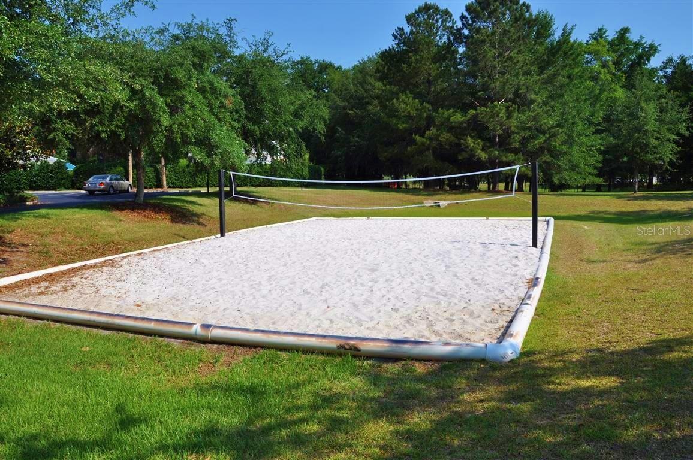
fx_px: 519
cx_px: 346
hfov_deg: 67.4
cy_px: 230
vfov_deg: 47.8
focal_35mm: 27
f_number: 14
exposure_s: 1/200
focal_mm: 18
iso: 200
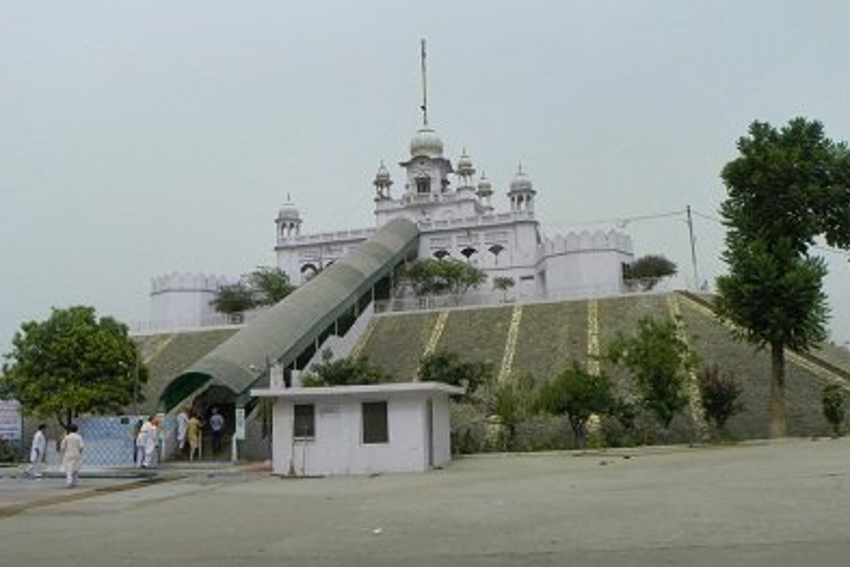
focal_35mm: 31
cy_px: 291
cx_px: 435
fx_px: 732
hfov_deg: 60.3
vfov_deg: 42.3
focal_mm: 5.2
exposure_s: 1/400
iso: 64
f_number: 5.6
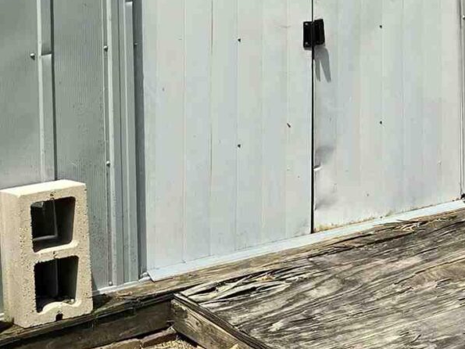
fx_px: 1330
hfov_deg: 17.3
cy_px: -85
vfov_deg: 14.4
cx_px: 749
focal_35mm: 99
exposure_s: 1/769
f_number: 1.7
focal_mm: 6.3
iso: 12
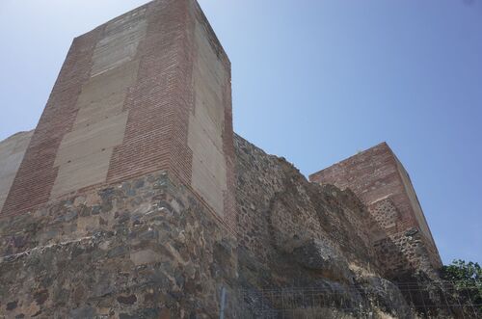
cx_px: 241
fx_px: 374
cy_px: 160
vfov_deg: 46.2
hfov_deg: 65.6
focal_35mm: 28
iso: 100
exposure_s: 1/350
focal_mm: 18.3
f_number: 5.6
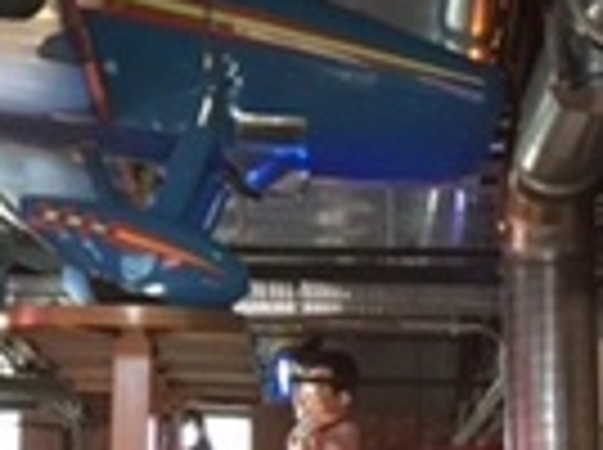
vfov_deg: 11.3
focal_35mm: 130
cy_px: 14
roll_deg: -2.0
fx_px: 2261
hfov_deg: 15.0
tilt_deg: +15.0
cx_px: 18
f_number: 2.2
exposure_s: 1/30
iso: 250
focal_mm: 4.15
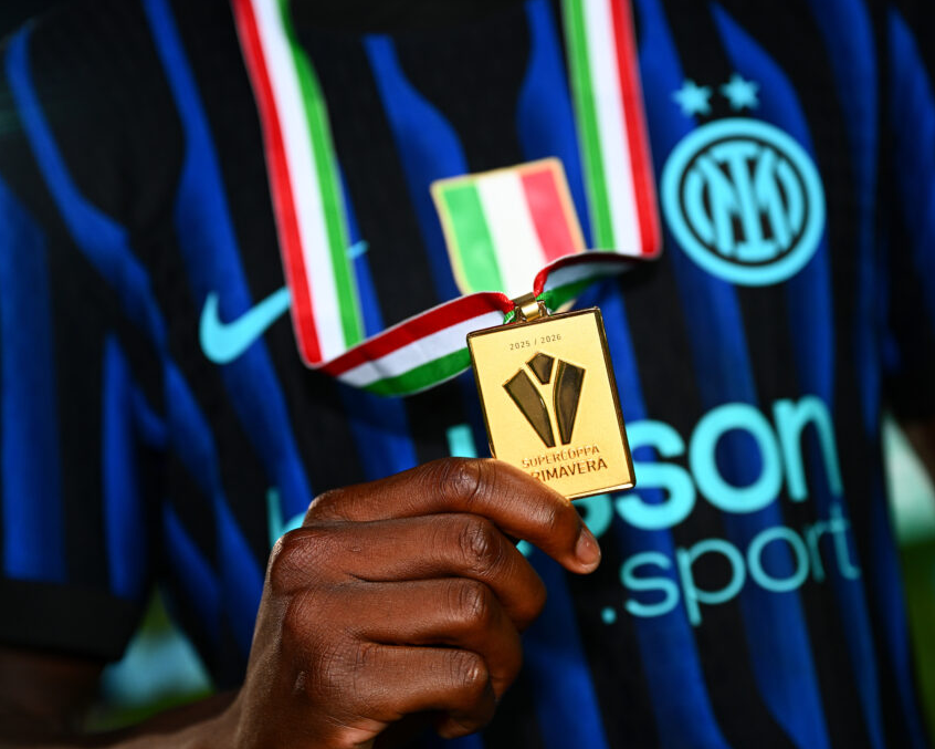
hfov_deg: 25.4
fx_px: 2076
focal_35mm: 75
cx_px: 529
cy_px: 376
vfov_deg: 20.4
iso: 800
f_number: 3.5
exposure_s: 1/160
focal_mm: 66
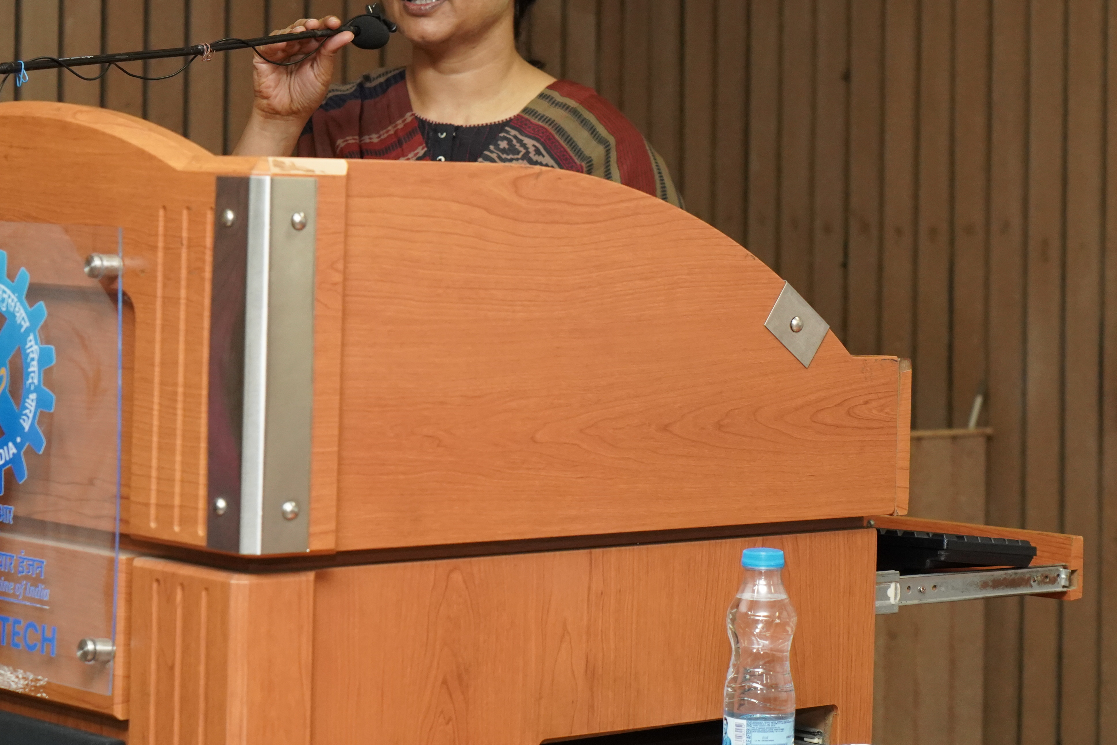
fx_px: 3351
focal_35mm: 108
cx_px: 434
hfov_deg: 18.9
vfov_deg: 12.6
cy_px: 188
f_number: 5.6
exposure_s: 1/80
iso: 4000
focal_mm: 70
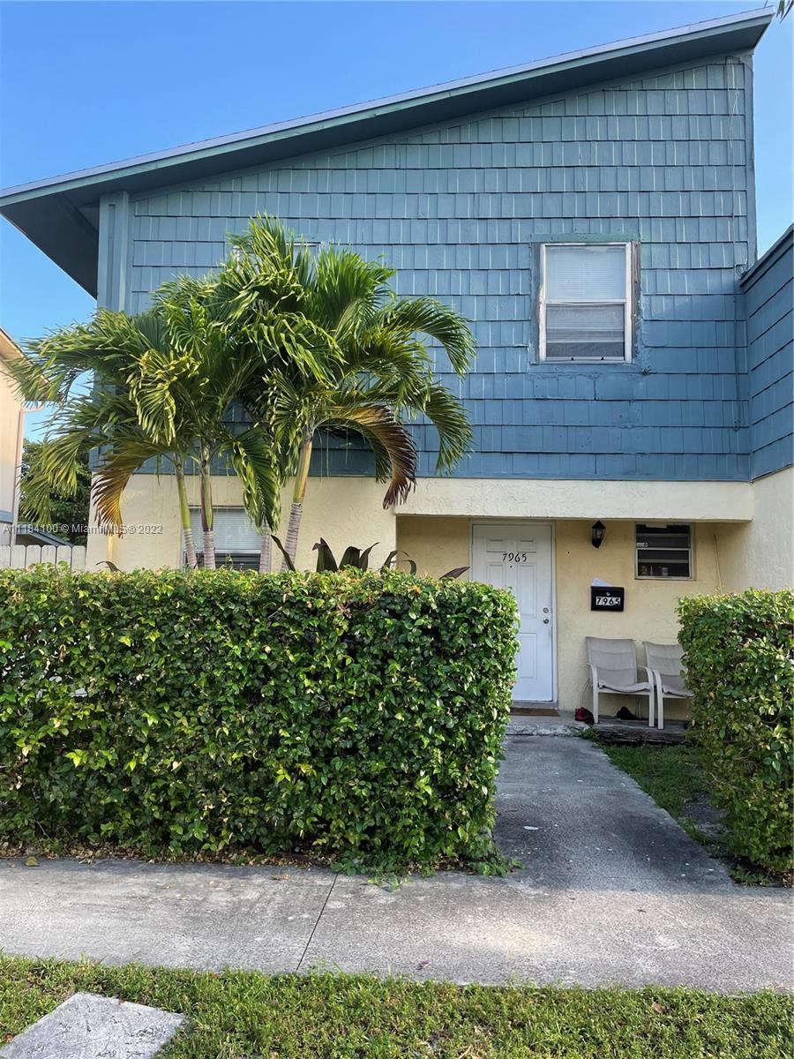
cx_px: 397
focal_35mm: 26
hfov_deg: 53.1
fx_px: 795
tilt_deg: +7.3
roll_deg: -0.1
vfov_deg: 67.3
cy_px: 530
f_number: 1.6
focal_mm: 4.2
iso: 32
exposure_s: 1/401
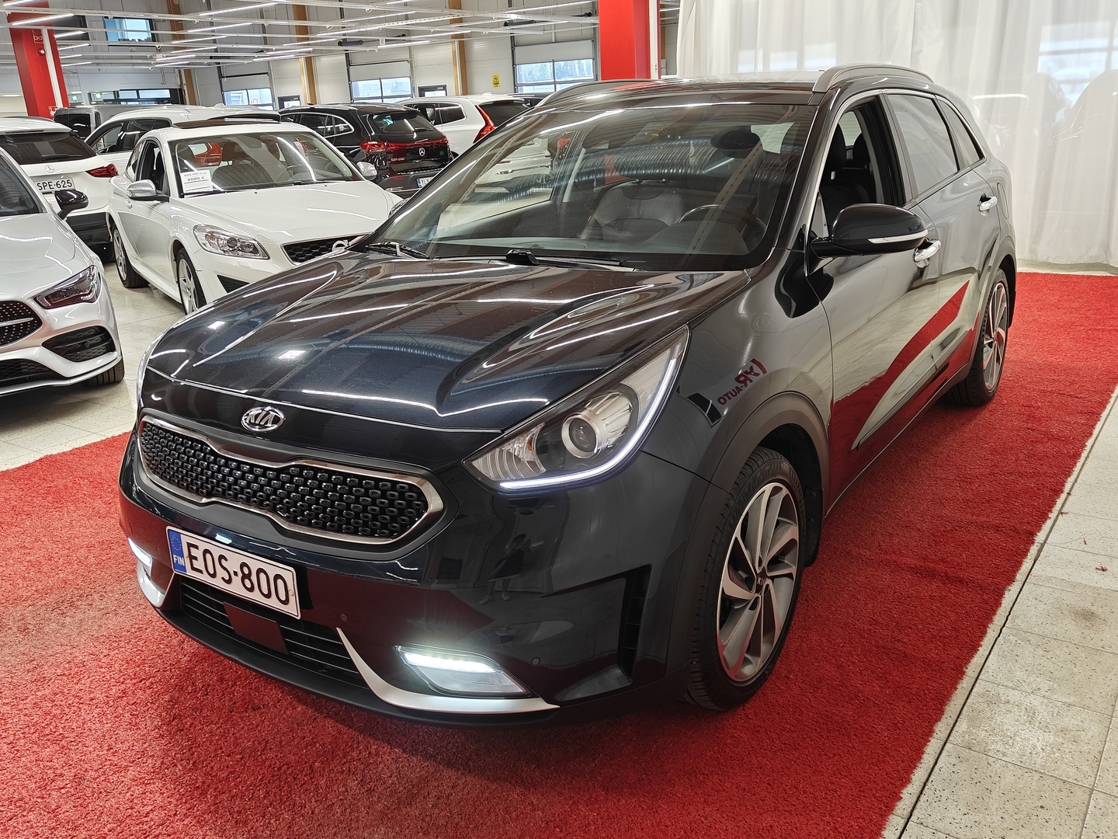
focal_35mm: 30
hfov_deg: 60.0
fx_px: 969
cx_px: 559
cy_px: 420
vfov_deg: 46.8
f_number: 1.8
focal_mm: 5.59
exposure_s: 1/50
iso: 64
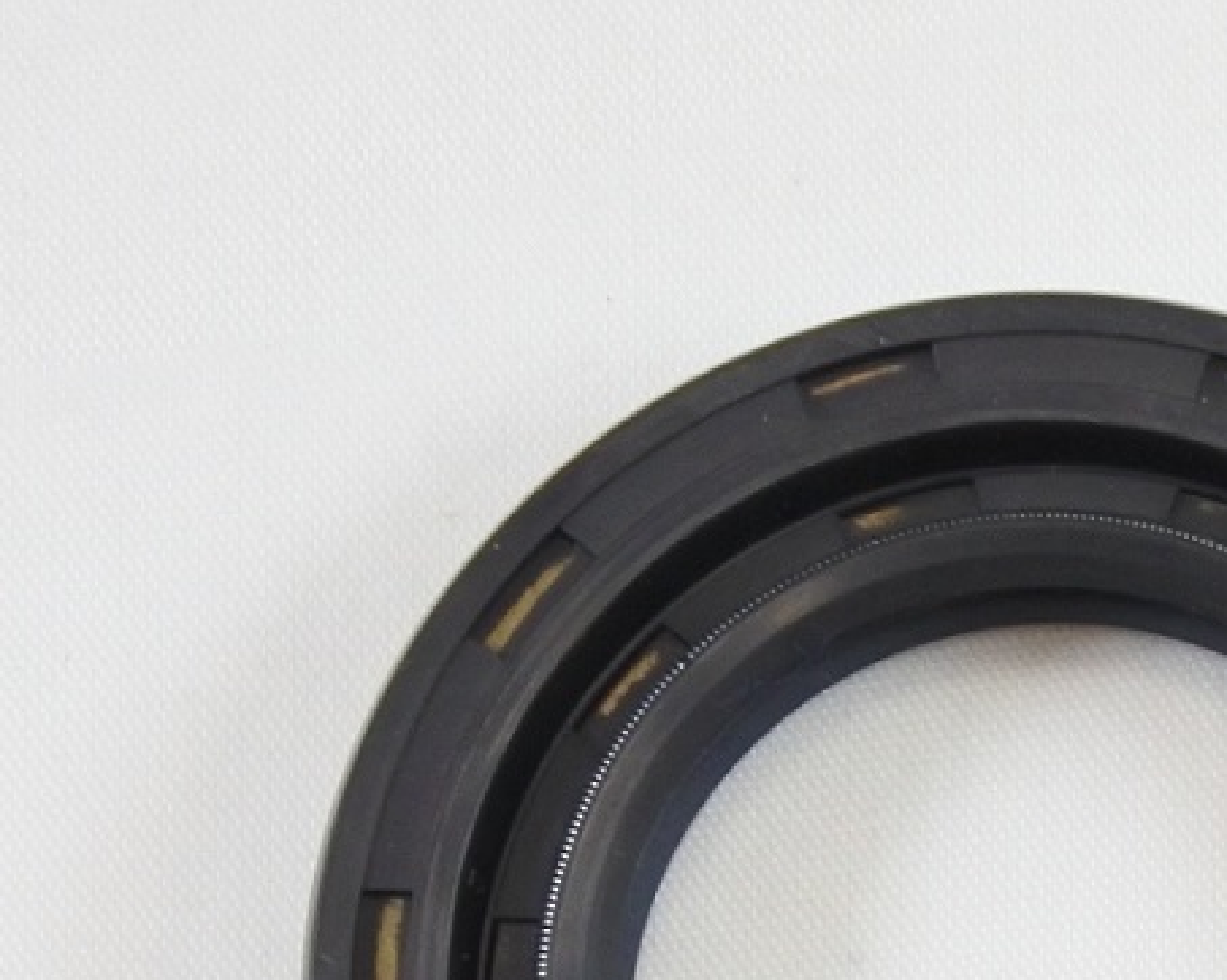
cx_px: 1740
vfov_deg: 7.8
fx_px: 7042
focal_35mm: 194
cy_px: 1489
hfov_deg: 9.7
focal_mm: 20.6
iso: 640
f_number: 4.8
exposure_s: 1/125
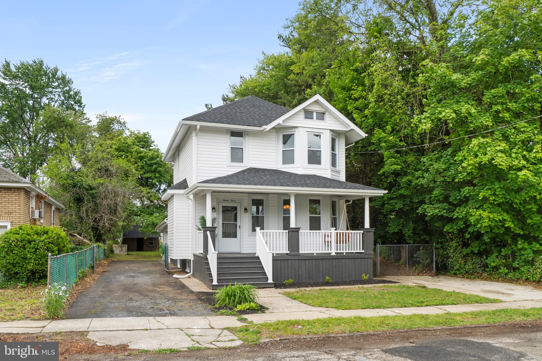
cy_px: 180
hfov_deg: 67.4
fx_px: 406
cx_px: 271
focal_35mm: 27
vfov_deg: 47.9
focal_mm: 18
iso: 200
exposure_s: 1/200
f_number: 9
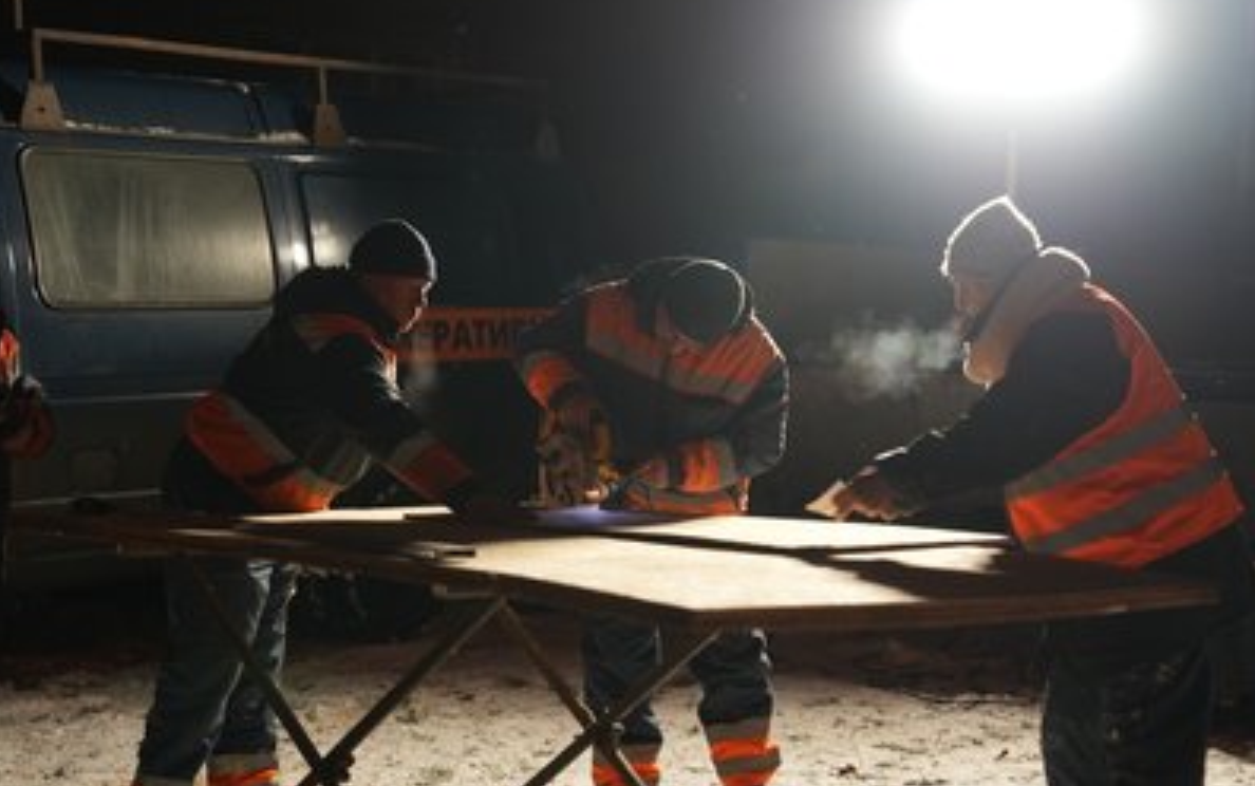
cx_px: 624
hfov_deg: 28.6
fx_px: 2464
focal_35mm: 72
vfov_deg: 18.1
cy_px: 376
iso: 2000
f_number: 2.8
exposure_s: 1/160
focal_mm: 70
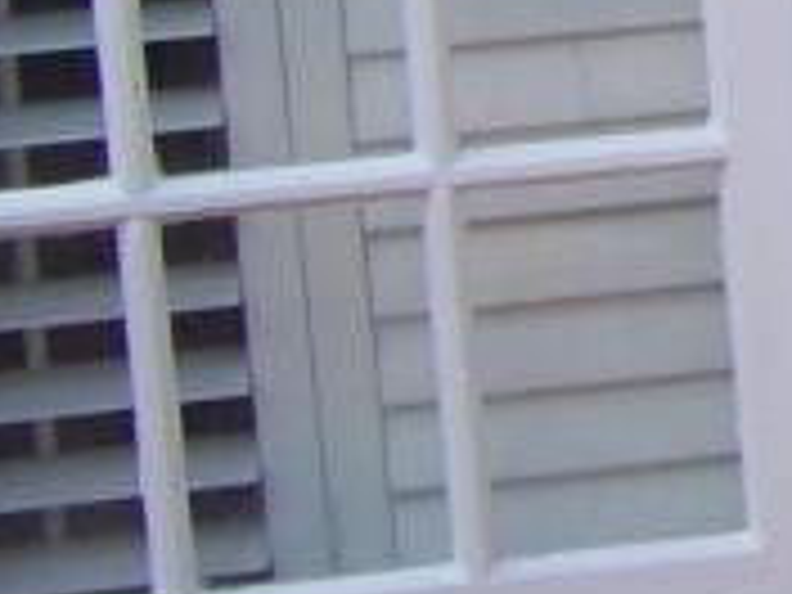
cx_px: 1966
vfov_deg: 6.9
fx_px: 4782
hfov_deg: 8.6
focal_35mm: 209
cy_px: -495
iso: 64
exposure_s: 1/160
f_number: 2.8
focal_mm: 5.85
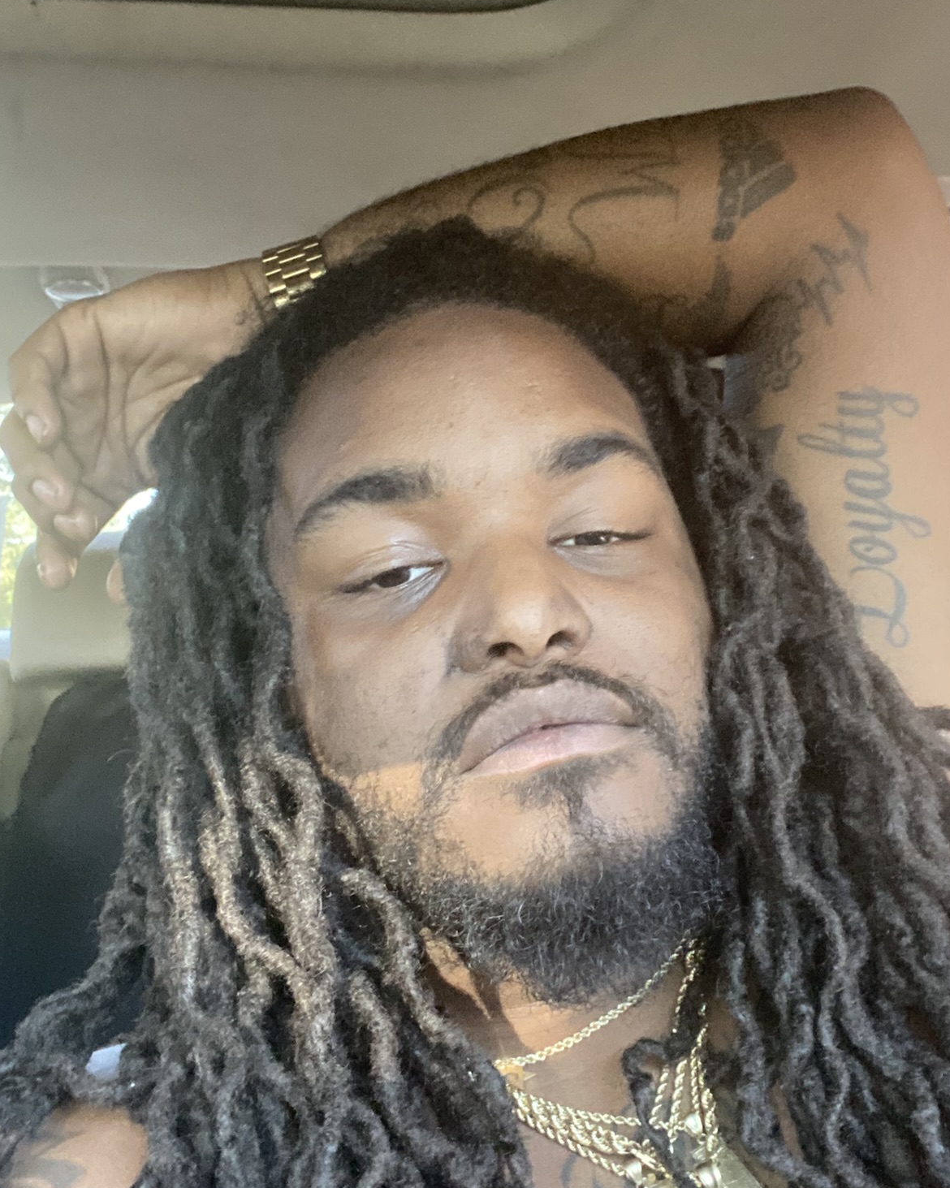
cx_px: 512
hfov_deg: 36.5
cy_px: 559
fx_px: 1441
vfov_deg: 44.8
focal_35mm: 41
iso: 400
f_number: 2.2
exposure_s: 1/30
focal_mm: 2.71
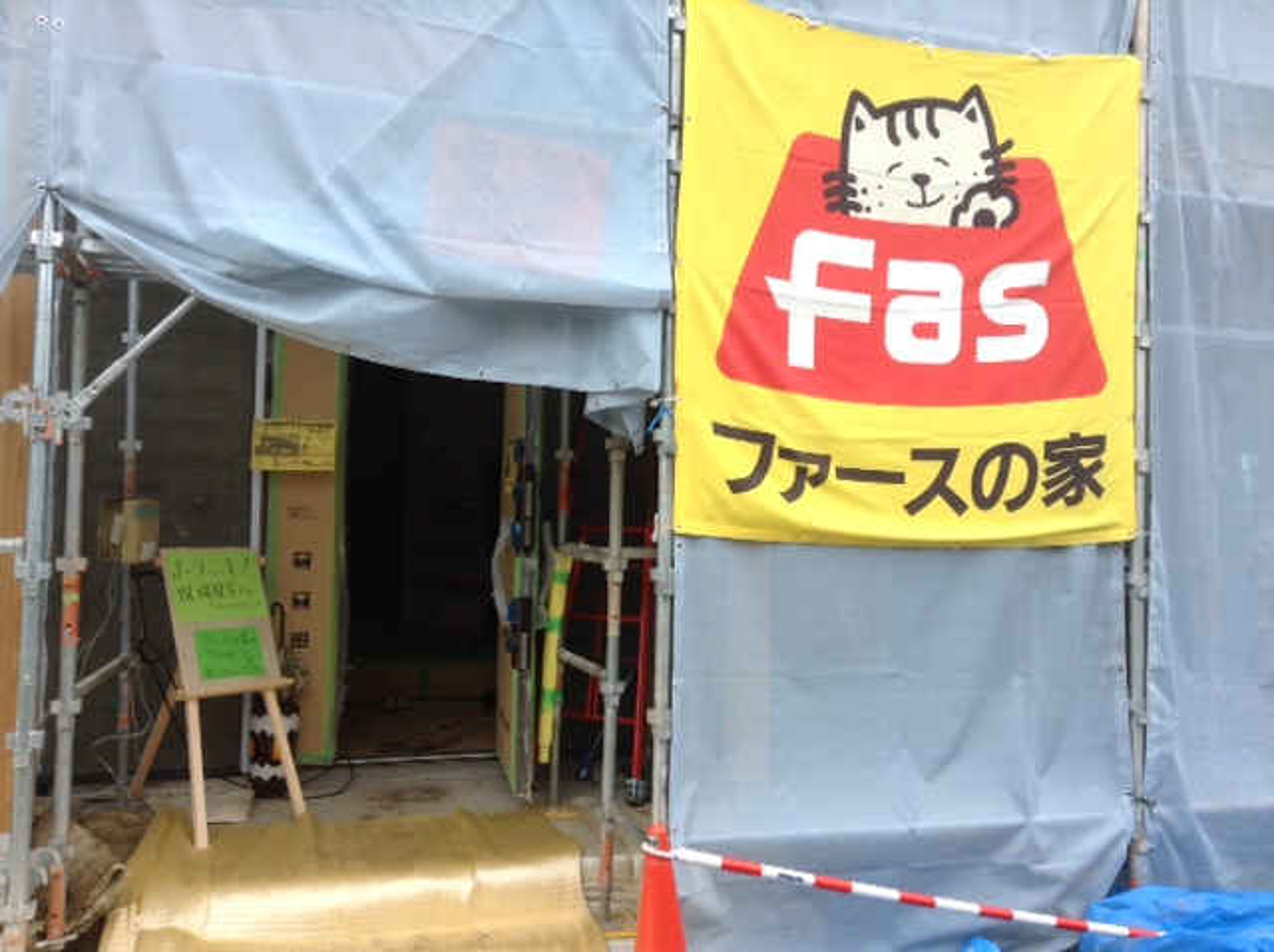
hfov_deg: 55.4
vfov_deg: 42.8
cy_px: 476
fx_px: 1213
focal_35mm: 33
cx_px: 637
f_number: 2.4
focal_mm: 3.3
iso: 32
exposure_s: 1/303
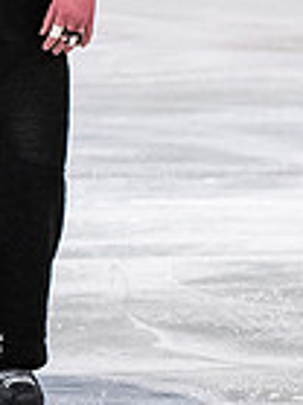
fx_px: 11607
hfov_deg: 1.5
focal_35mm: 993
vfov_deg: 2.0
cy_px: -171
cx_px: 20
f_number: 3.5
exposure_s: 1/800
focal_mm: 120
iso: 3200
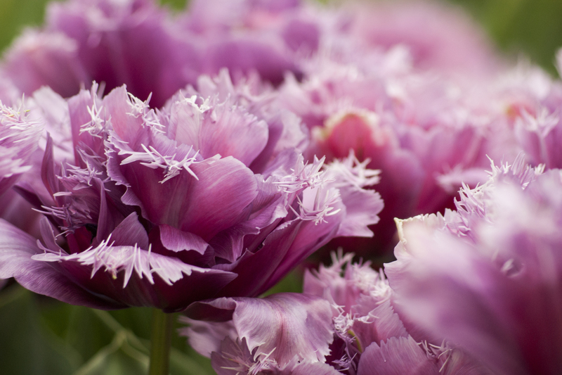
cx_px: 281
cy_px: 188
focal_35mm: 300
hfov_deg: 6.9
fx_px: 4682
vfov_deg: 4.6
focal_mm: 200
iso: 400
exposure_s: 1/100
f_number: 5.6
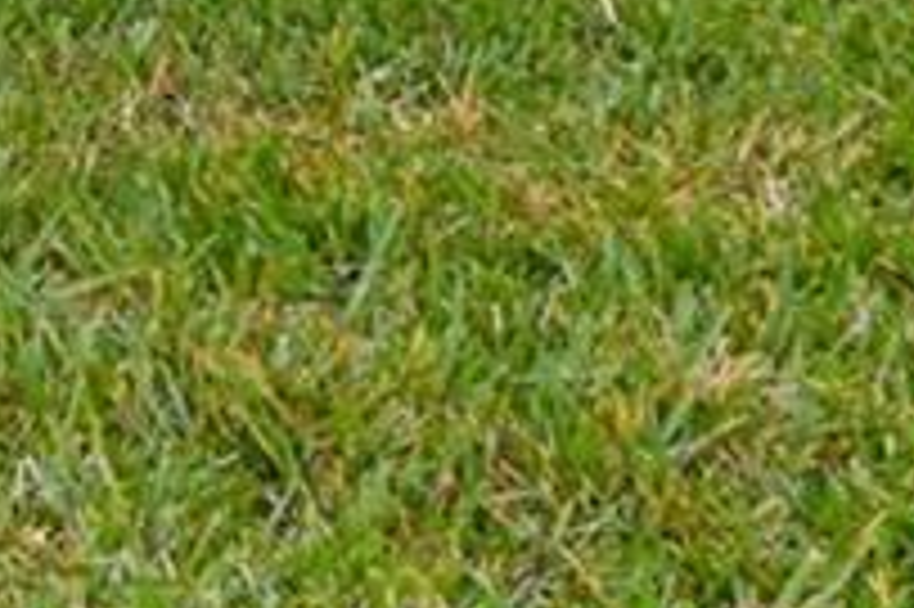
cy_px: -531
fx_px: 3805
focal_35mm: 150
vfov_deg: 8.7
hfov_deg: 9.8
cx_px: -1972
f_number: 7.1
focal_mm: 13
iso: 100
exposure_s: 1/60
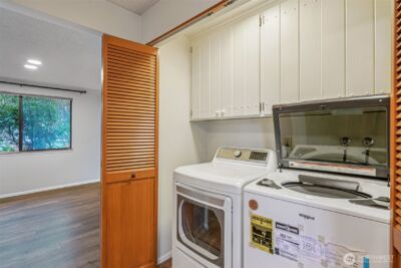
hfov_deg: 93.3
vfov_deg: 70.5
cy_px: 134
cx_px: 200
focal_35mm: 17
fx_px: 189
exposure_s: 1/15
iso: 400
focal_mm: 17
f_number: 8
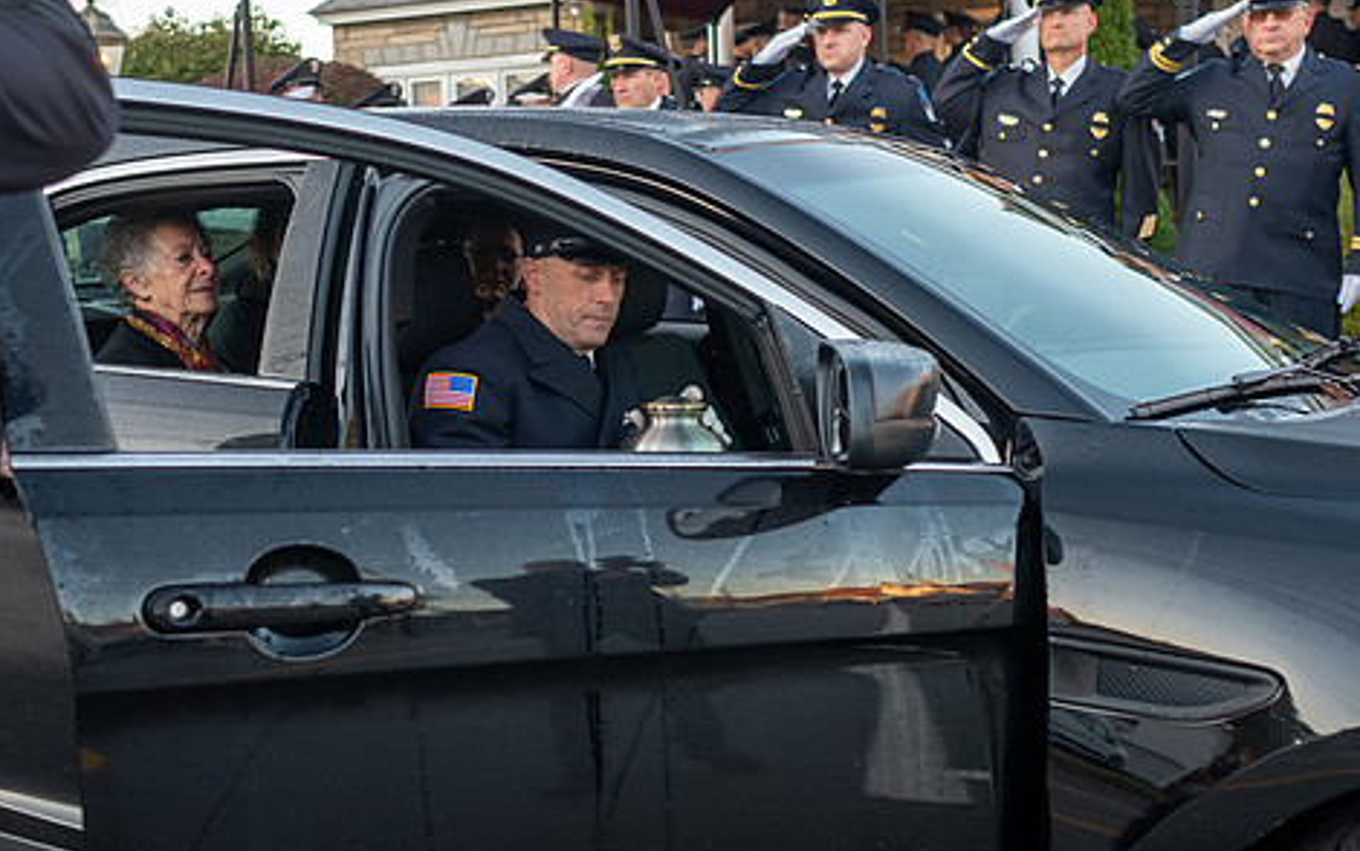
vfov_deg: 29.2
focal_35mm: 44
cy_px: 355
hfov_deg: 45.2
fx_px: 1631
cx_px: 602
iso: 800
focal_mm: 23
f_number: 2.8
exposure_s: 1/500
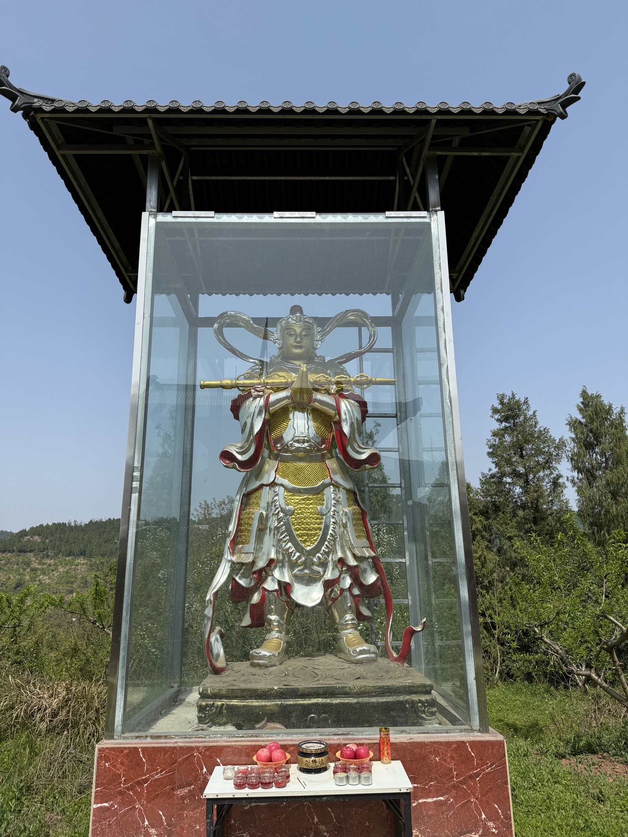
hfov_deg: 56.8
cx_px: 314
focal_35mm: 24
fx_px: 581
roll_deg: +0.5
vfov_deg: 71.6
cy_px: 418
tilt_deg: +16.3
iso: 80
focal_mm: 6.76
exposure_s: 1/4975
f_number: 1.78
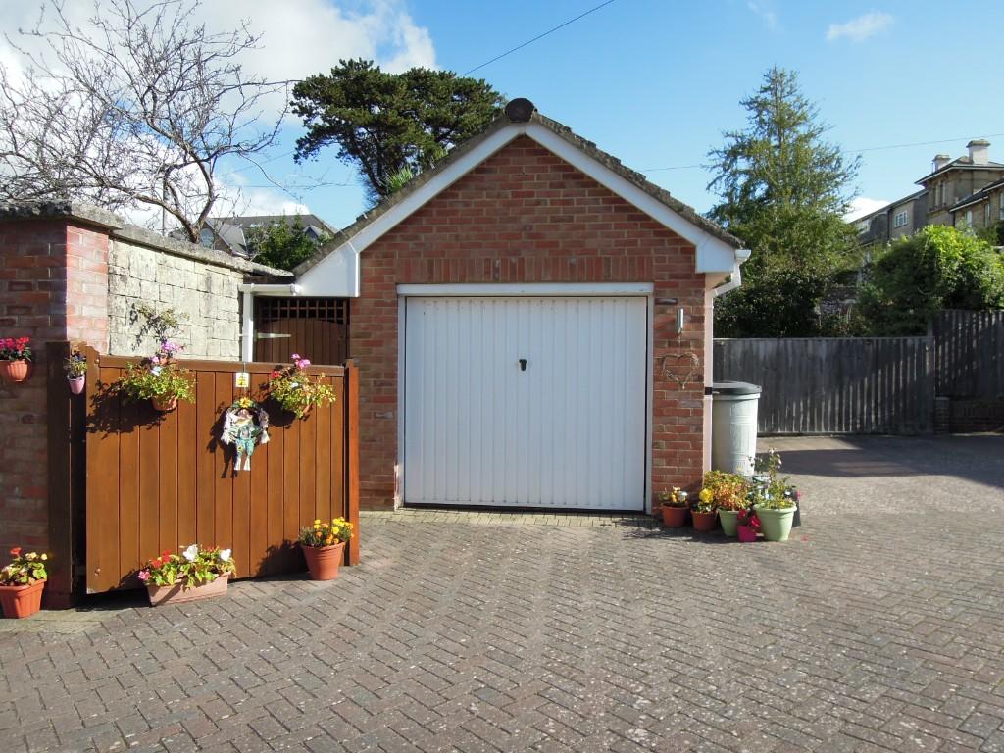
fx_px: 696
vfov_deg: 56.8
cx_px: 502
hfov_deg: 71.6
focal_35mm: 24
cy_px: 376
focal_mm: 4.3
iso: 160
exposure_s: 1/1250
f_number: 3.2
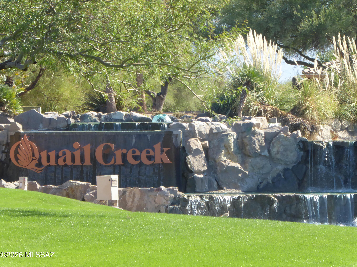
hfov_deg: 5.1
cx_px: 178
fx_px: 3981
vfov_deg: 3.9
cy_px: 134
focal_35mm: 386
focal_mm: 62.1
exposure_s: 1/320
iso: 250
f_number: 6
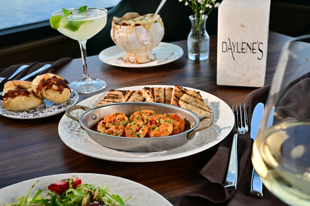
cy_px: 103
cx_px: 155
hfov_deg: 39.6
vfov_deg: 27.0
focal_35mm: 50
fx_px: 431
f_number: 10
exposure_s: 1/400
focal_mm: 50
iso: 320
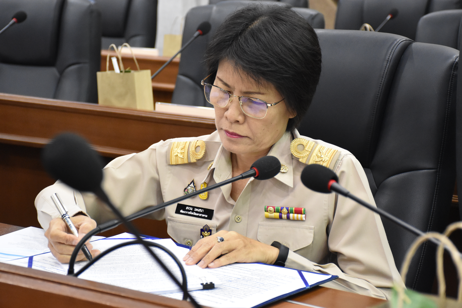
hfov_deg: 22.6
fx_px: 1155
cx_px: 231
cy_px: 154
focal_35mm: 90
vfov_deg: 15.2
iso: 3200
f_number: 5
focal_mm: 60
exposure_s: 1/60
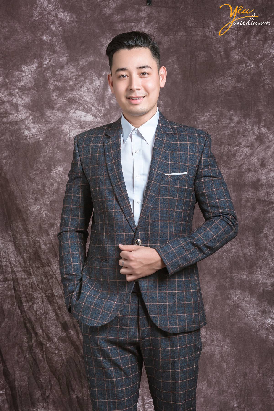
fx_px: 971
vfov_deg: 23.9
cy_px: 206
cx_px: 137
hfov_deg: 16.1
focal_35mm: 85
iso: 100
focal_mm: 85
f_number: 10
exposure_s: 1/160
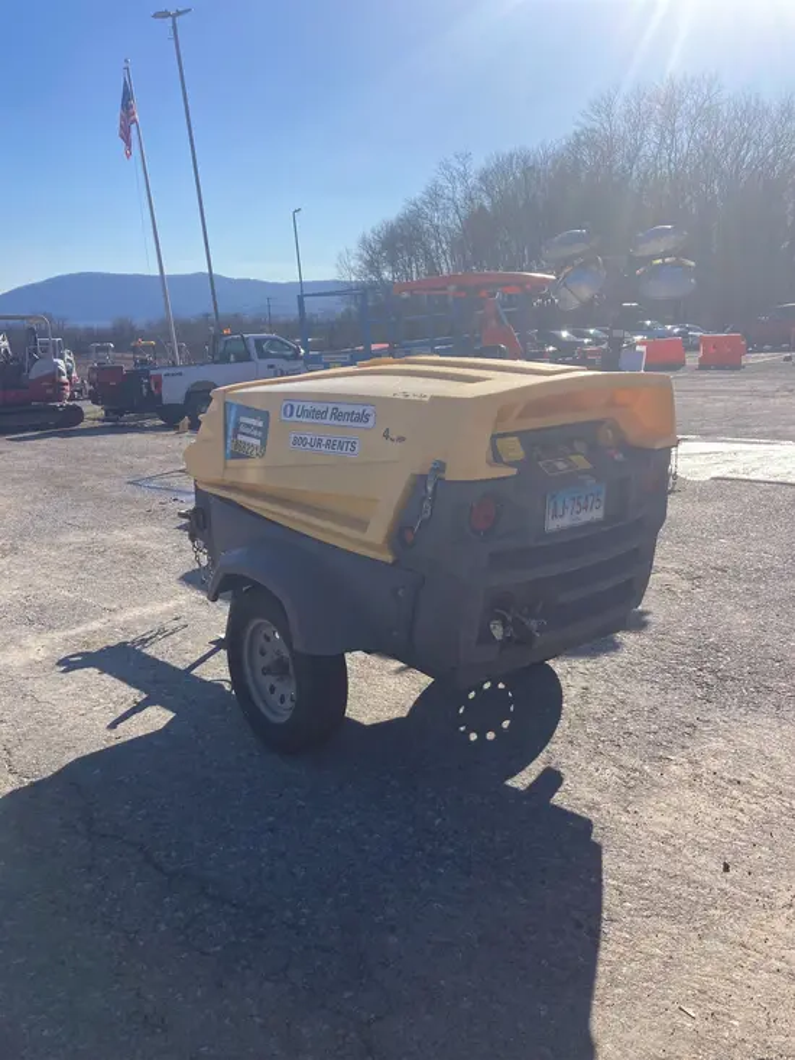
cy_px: 530
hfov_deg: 49.8
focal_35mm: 28
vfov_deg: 63.4
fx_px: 857
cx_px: 398
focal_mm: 3.99
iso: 20
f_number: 1.8
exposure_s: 1/2558
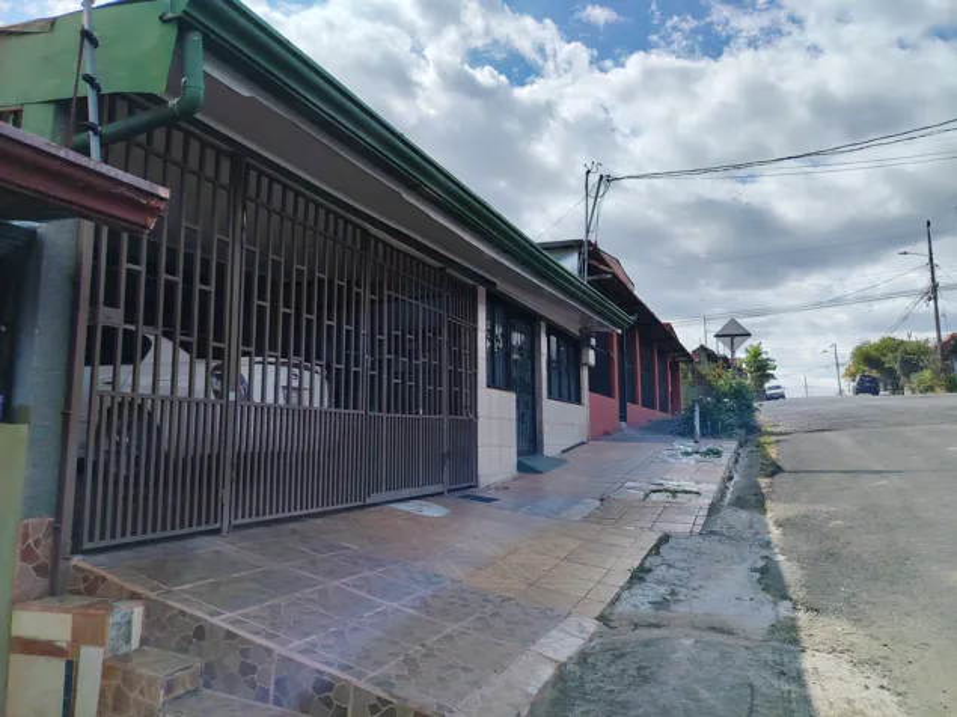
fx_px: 663
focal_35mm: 24
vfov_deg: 56.8
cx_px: 478
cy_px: 358
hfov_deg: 71.6
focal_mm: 5.25
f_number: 1.75
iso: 101
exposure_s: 1/1486
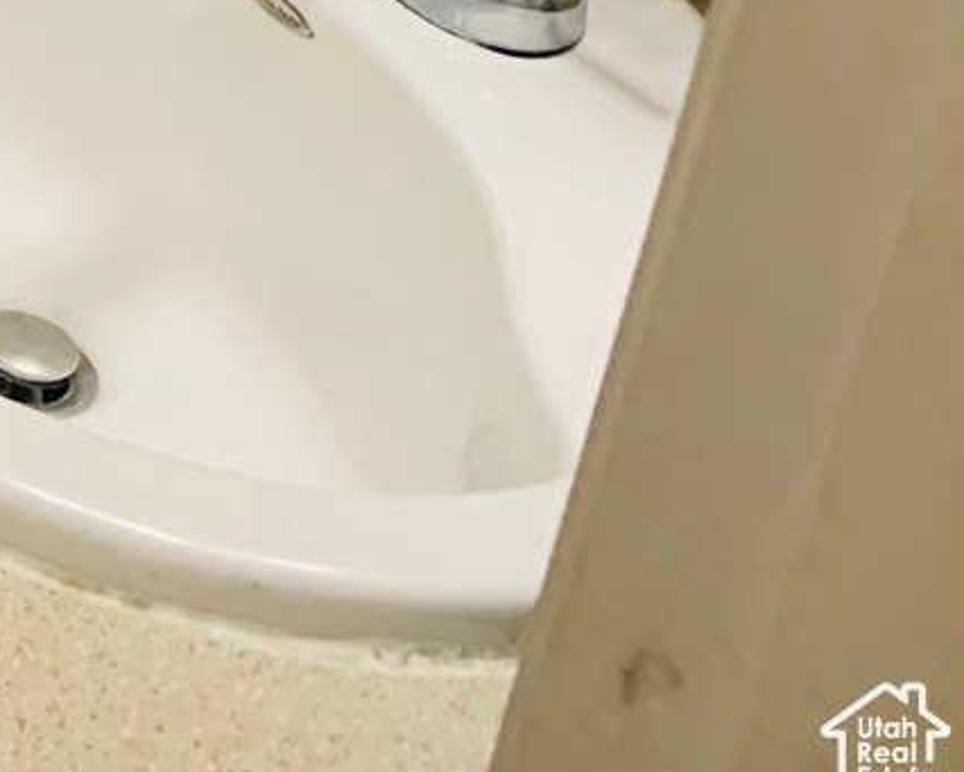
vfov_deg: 11.2
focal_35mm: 122
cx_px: -1331
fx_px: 3482
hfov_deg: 12.5
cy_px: -897
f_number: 1.8
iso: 320
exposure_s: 1/60
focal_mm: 4.25
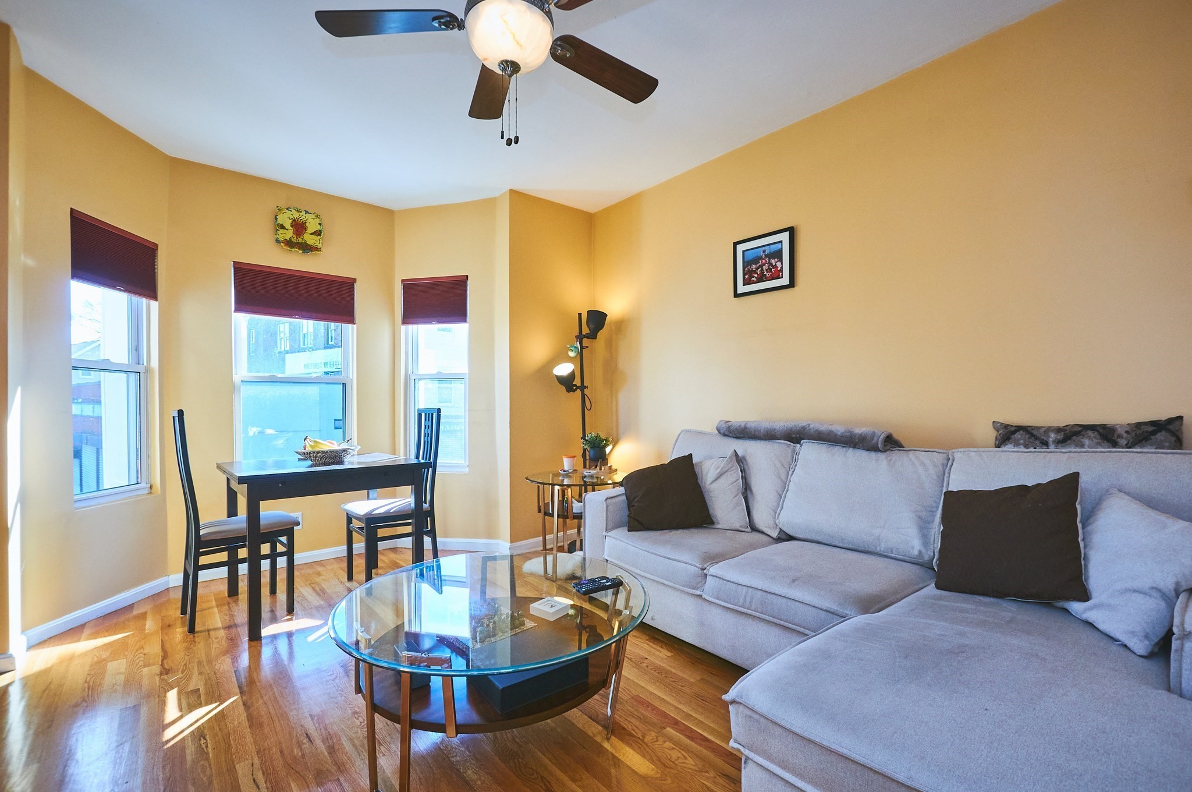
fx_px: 496
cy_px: 396
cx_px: 596
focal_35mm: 15
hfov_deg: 100.5
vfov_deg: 77.2
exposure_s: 1/80
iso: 400
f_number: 5.6
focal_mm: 10
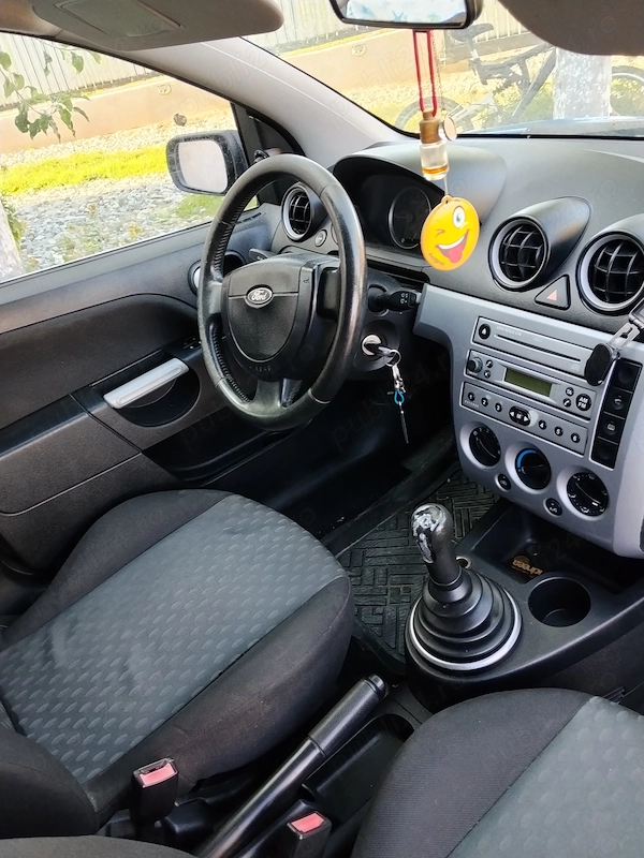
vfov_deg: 61.7
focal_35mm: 29
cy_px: 429
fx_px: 719
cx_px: 322
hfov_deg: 48.2
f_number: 1.8
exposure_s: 1/50
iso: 100
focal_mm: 4.22
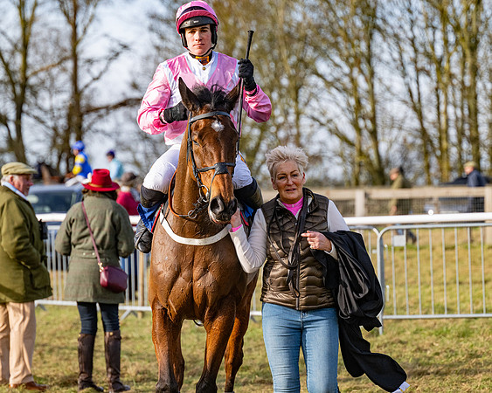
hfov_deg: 11.2
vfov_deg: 9.0
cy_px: 173
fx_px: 2511
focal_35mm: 173
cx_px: 256
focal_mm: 135
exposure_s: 1/5000
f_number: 4
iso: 800
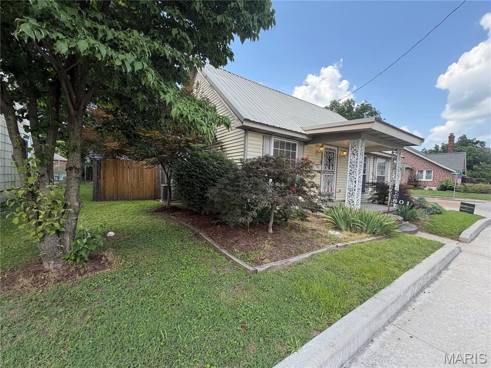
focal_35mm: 14
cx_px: 246
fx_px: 199
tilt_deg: -1.8
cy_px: 184
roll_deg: -2.4
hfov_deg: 102.1
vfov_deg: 85.7
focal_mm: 2.22
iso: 50
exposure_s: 1/502
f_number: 2.2
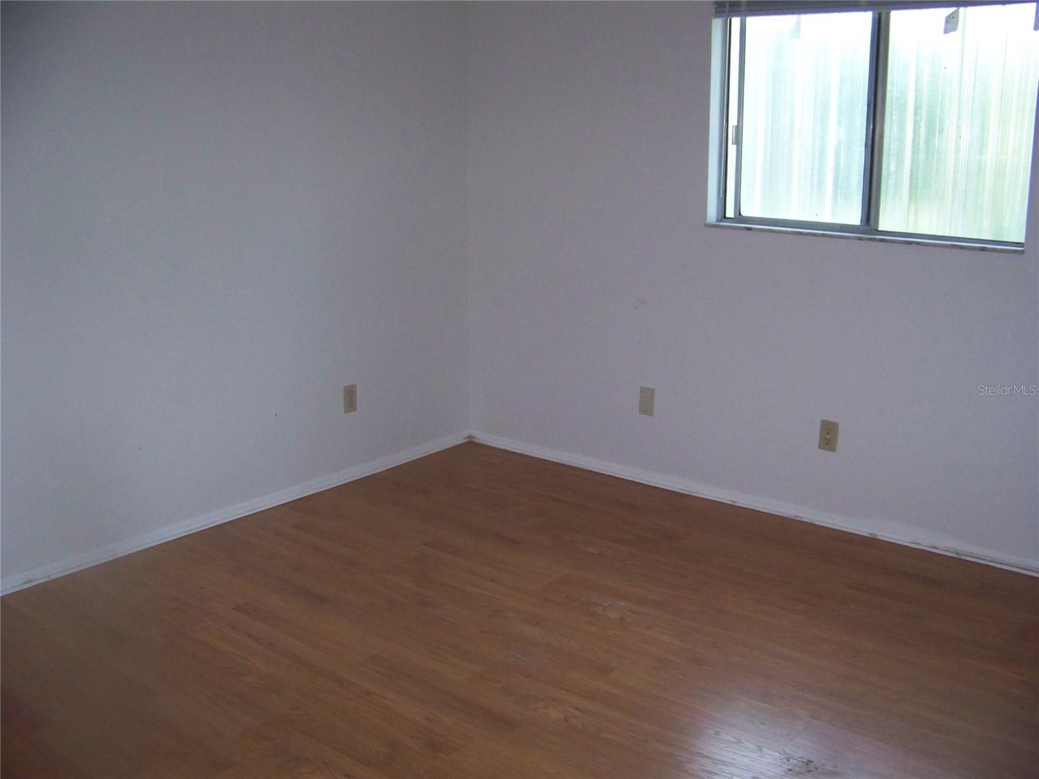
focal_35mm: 36
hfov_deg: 51.4
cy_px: 390
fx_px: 1081
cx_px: 520
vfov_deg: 39.7
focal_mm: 5.85
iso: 200
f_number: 2.8
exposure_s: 1/30
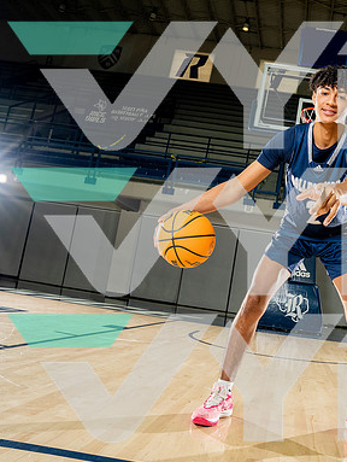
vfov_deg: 56.8
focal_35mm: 32
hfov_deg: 40.6
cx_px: 318
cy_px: 232
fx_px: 427
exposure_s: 1/250
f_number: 7.1
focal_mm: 22
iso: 640
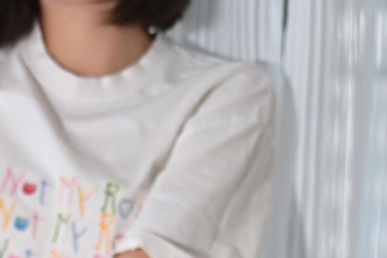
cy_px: 573
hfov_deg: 9.9
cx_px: 37
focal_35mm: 206
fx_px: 2214
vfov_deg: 6.4
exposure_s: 1/100
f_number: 2.2
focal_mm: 46
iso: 900
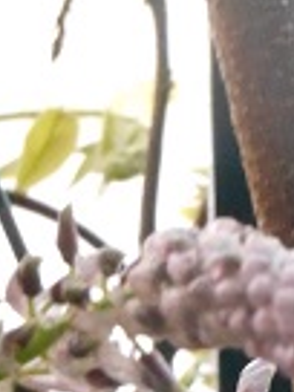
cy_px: 819
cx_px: 686
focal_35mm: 570
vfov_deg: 3.4
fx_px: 6455
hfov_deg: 2.6
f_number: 5.4
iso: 800
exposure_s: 1/30
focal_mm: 21.5
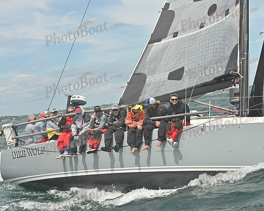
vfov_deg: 19.2
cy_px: 104
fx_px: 625
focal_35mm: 80
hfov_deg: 23.8
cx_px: 152
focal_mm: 70
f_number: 10
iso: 320
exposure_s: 1/1250
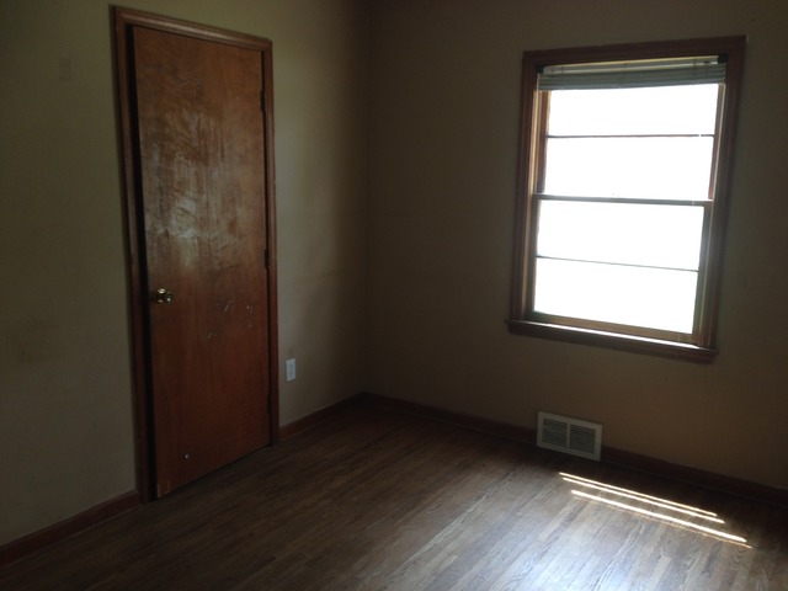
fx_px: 751
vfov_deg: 42.9
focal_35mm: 33
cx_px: 394
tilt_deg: -8.9
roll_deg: +0.2
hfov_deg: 55.4
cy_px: 296
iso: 50
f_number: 2.4
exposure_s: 1/24
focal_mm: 4.12
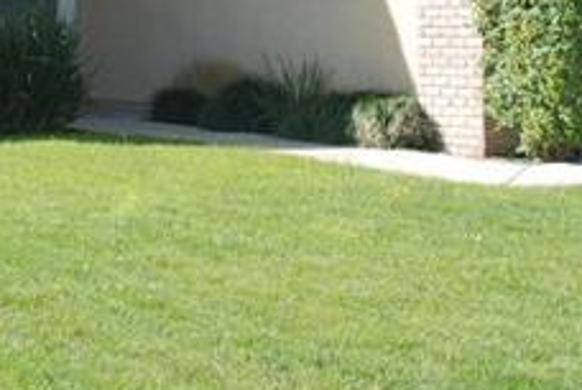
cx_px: 278
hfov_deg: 13.8
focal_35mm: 148
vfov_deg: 9.0
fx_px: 2397
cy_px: -256
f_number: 7.1
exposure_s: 1/200
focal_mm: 22
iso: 100
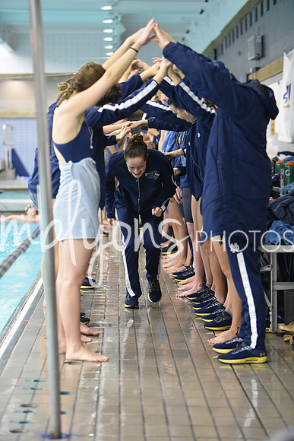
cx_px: 147
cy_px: 220
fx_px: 1249
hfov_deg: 13.4
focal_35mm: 102
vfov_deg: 20.0
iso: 3200
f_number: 2.8
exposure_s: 1/320
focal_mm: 102
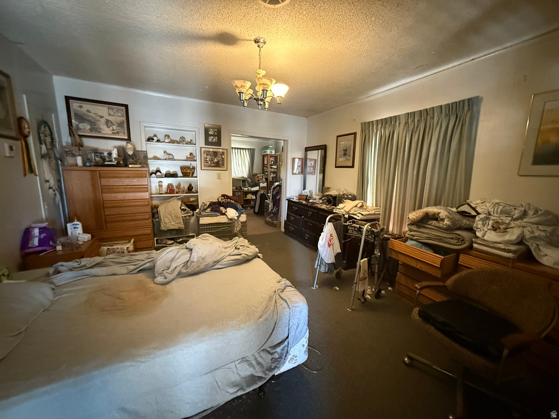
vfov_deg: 85.7
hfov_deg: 102.1
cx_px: 280
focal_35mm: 14
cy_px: 210
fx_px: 226
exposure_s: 1/40
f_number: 2.2
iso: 1600
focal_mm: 2.22
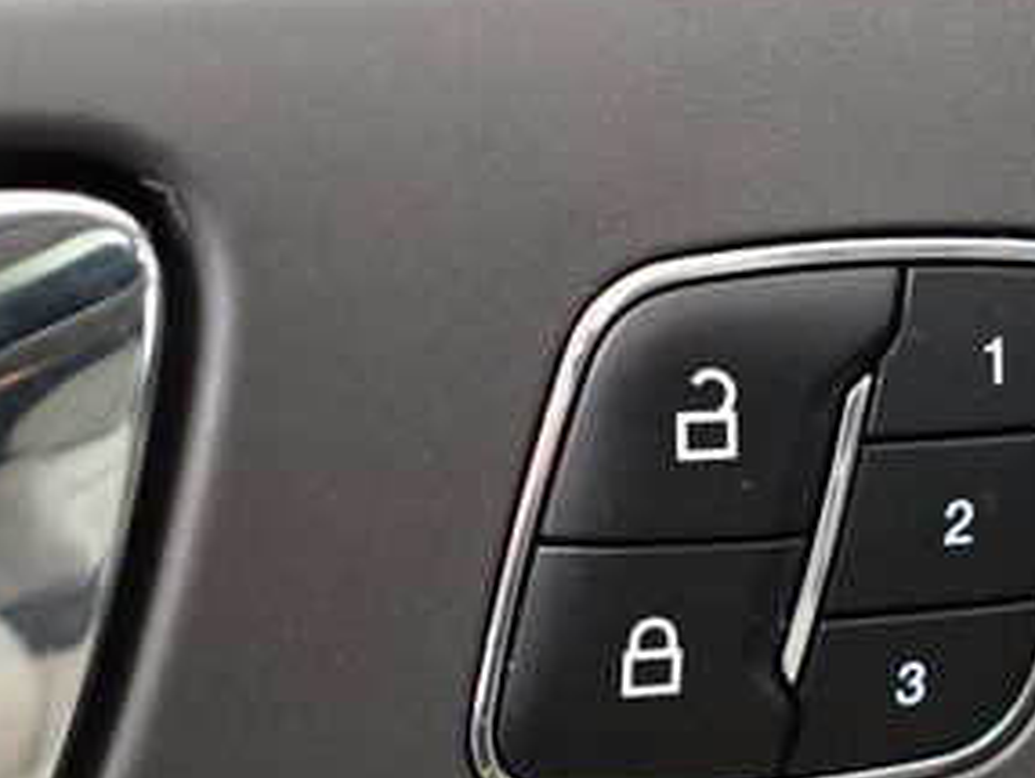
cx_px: 829
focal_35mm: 129
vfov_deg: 11.5
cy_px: 489
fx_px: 3860
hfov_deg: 15.2
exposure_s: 1/60
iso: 5000
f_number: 4.8
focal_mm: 40
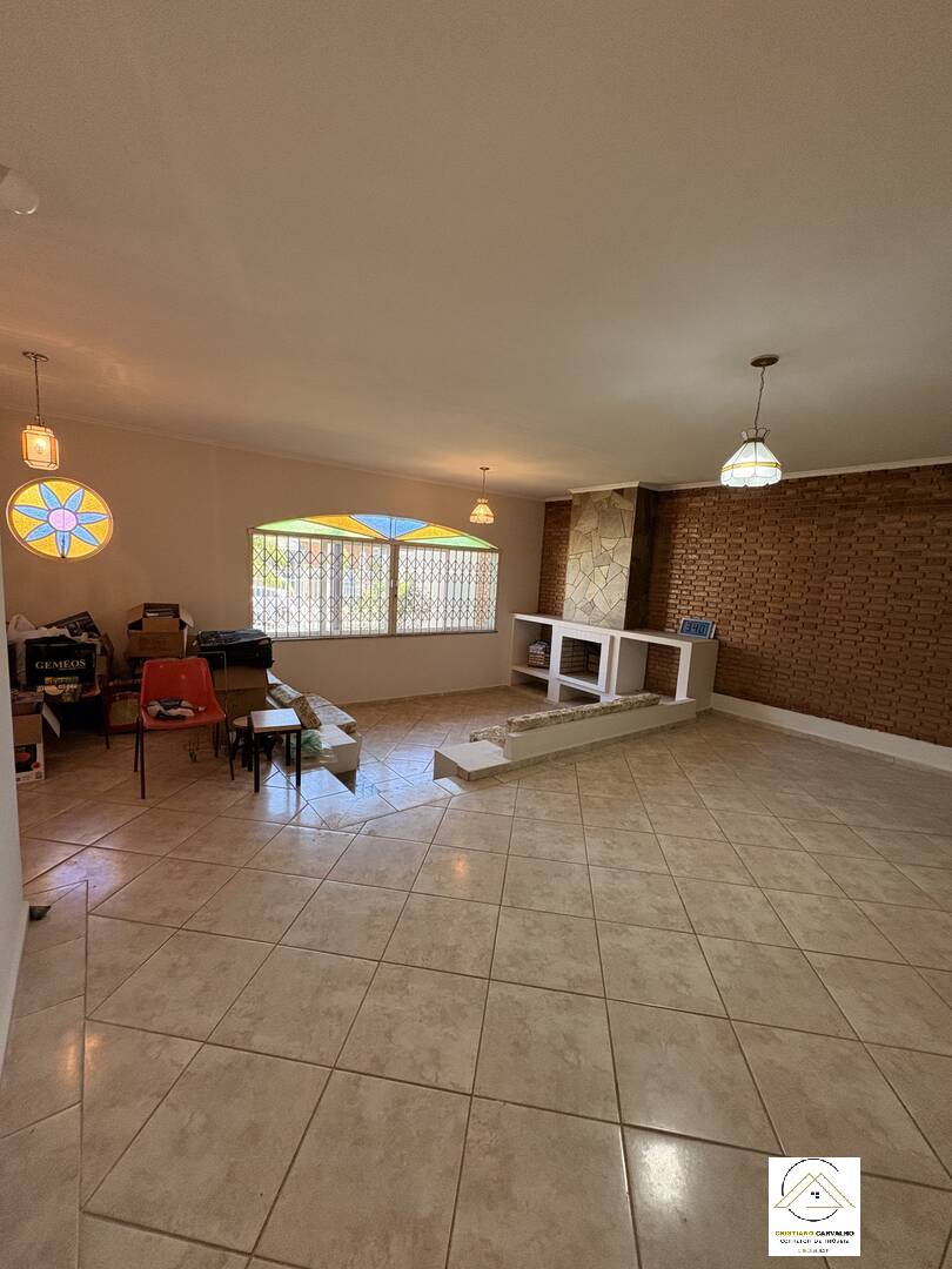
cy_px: 634
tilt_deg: -7.4
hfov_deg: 85.7
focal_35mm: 14
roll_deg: -3.5
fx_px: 513
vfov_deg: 102.1
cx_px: 476
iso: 250
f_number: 2.2
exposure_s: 1/120
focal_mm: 2.22
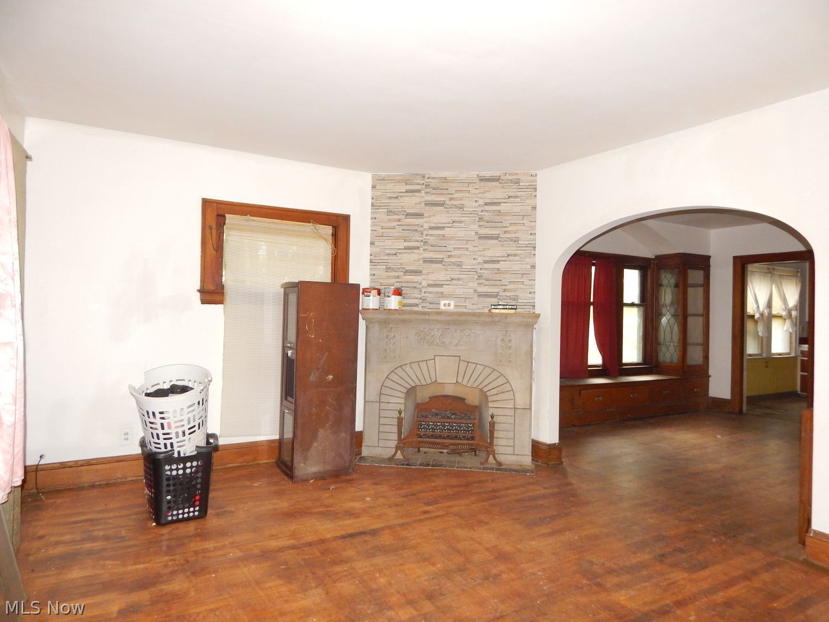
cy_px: 311
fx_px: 551
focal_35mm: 23
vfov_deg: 58.9
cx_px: 414
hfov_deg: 73.9
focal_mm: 4
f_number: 3
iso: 400
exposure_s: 1/30
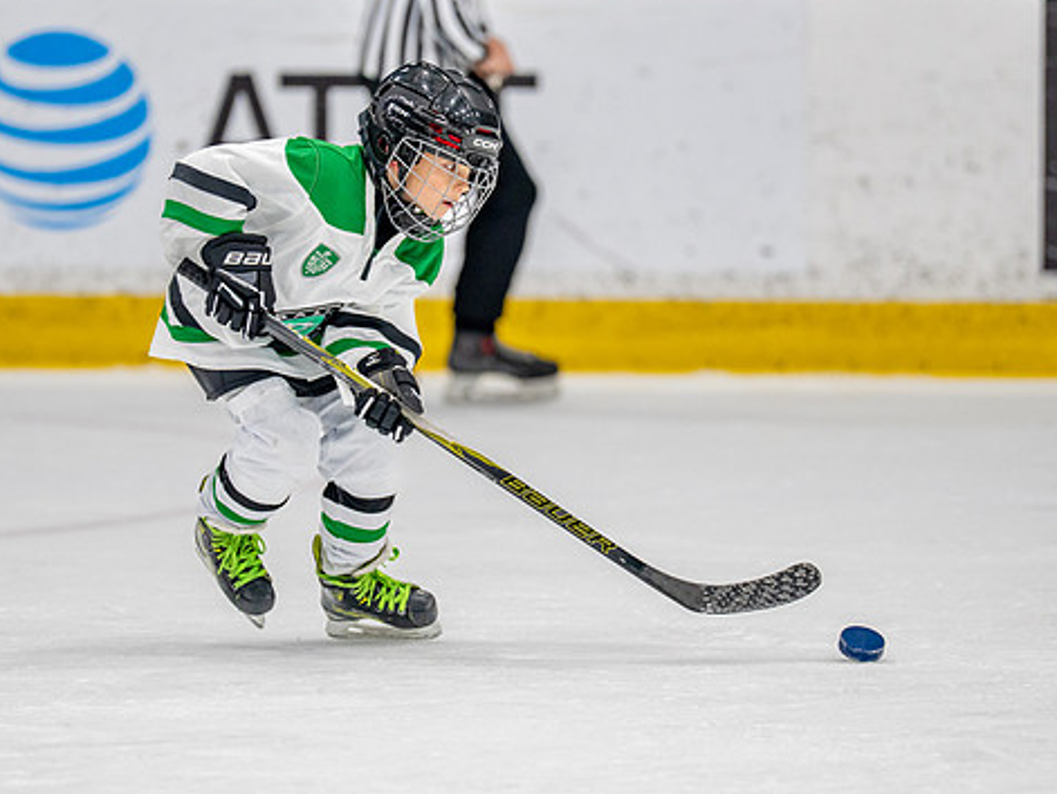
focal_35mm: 348
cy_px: 331
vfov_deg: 4.3
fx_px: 10634
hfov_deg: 5.7
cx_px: 434
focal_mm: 200
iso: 1000
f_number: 2.8
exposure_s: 1/1250
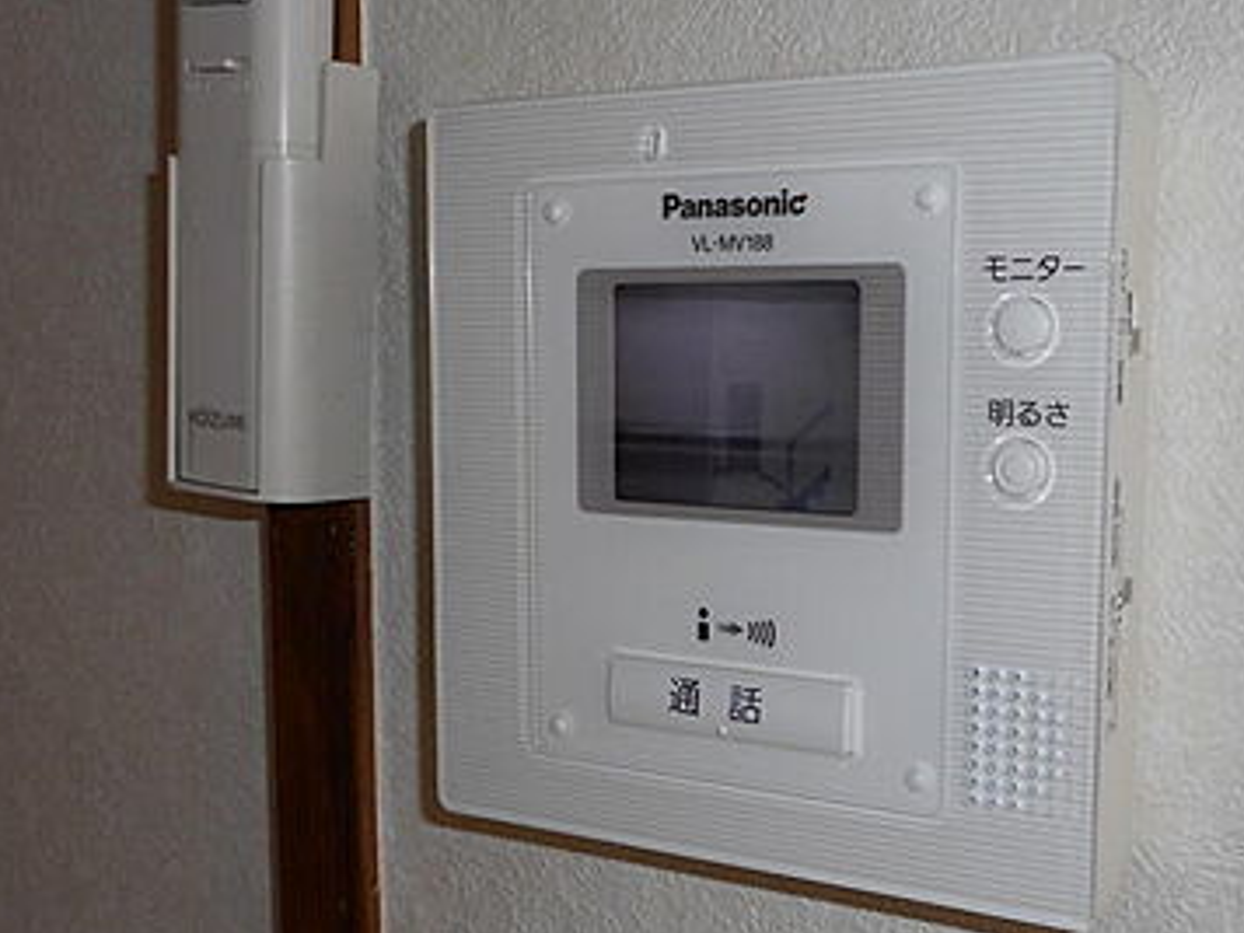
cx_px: 797
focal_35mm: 45
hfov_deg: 41.7
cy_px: 556
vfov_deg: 32.1
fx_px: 1617
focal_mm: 4.5
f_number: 3.7
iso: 80
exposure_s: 1/30
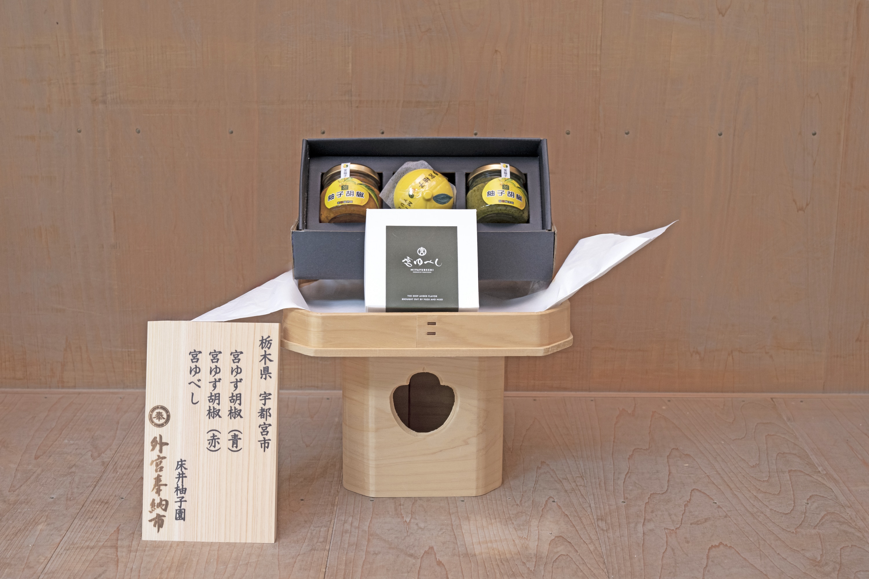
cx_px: 434
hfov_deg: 37.5
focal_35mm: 53
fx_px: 1279
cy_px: 290
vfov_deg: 25.5
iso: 800
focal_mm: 53
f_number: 8
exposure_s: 1/13
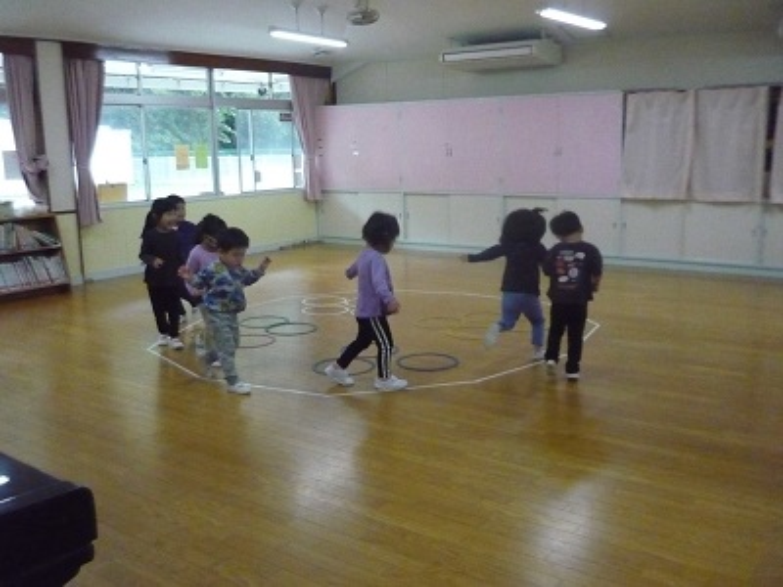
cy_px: 294
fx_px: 746
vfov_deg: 42.9
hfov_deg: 55.4
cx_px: 392
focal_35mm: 33
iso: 1600
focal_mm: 5.5
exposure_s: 1/250
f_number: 2.8
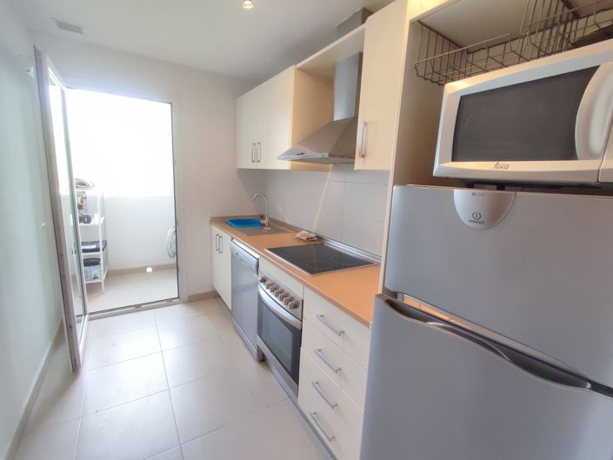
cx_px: 306
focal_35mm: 16
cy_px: 230
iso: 94
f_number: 2.2
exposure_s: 1/50
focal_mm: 1.65
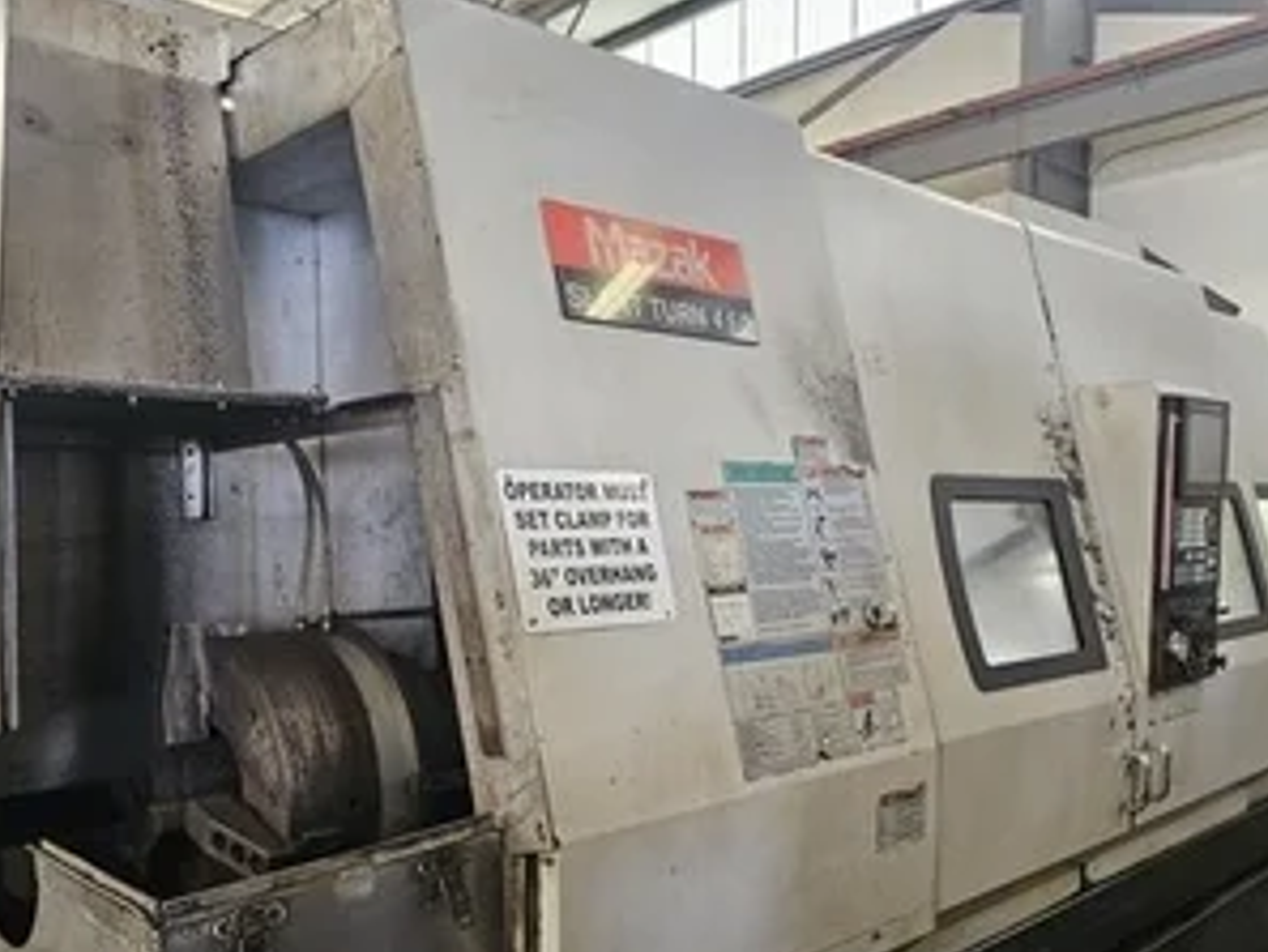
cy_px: 632
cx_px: 555
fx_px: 1136
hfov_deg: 58.2
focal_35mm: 31
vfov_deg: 44.8
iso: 320
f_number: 1.7
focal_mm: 6.3
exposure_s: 1/120
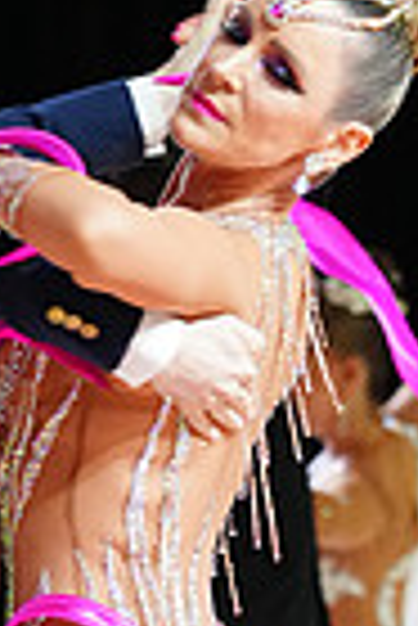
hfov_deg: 2.3
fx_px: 10562
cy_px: 887
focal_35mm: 608
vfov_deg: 3.4
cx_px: 294
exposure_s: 1/250
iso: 2500
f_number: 4
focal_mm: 146
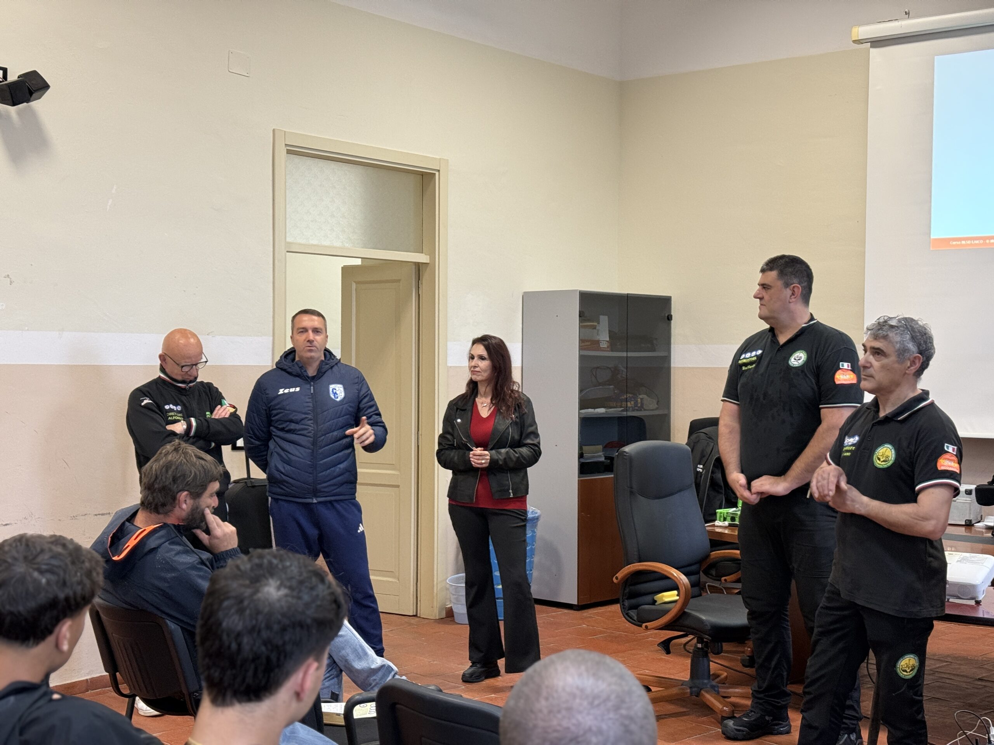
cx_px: 497
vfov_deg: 30.3
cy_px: 372
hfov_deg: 39.7
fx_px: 1378
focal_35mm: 48
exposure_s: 1/50
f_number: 1.78
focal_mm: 6.76
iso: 200
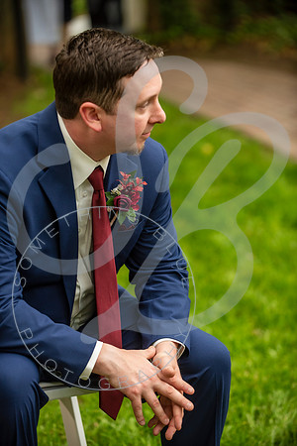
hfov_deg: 11.4
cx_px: 148
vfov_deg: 17.1
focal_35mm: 120
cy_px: 223
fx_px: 1485
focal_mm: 120
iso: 640
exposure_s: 1/640
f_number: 2.8
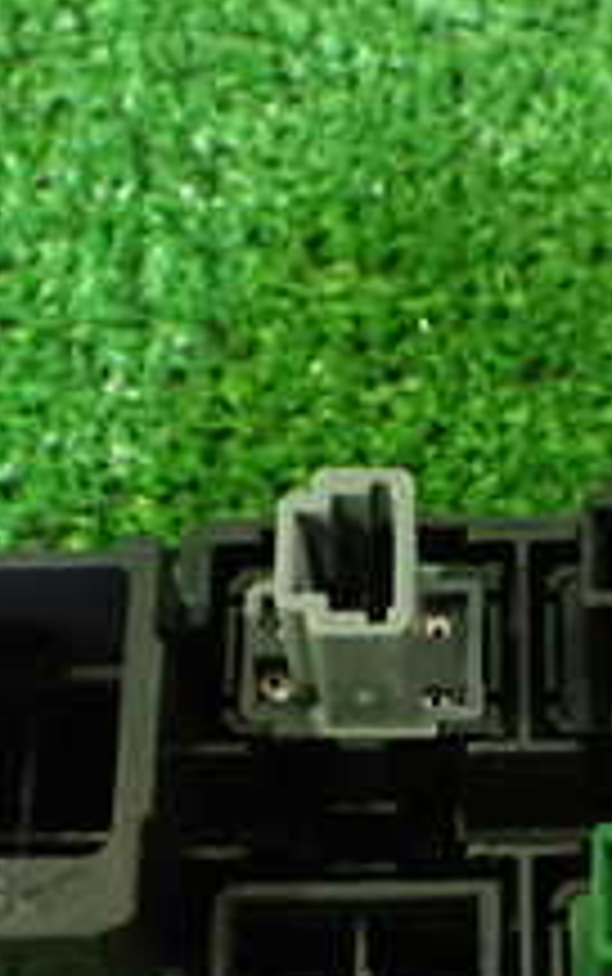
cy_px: 792
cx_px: 522
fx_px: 2344
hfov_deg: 14.8
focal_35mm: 88
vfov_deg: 23.2
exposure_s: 1/30
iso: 1250
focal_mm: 5.4
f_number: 2.3
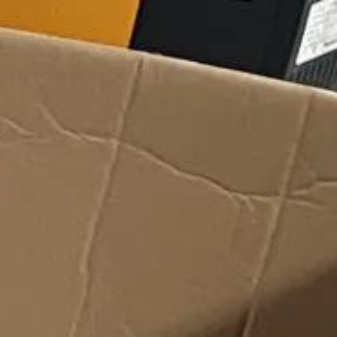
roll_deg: +0.3
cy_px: 986
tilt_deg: -35.2
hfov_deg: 6.1
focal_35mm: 237
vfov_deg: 6.7
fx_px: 2610
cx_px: -1038
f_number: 1.6
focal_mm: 5.1
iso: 125
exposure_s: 1/96
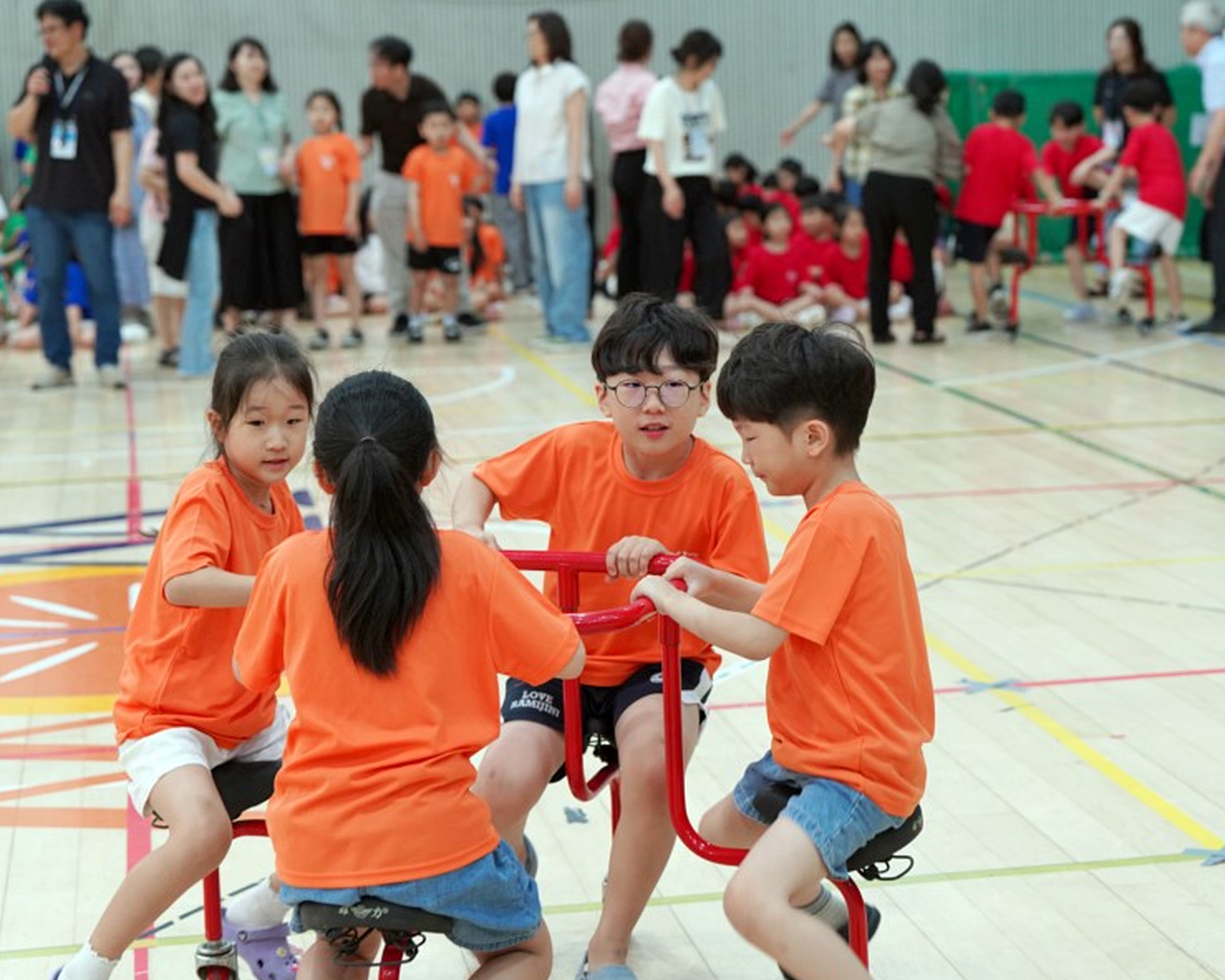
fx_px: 2900
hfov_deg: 23.8
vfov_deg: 19.2
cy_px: 488
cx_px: 698
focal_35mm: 80
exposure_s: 1/160
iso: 1600
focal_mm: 70
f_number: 4
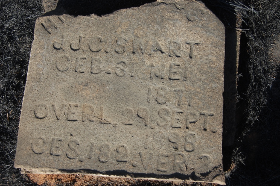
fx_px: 361
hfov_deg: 42.4
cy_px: 93
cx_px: 140
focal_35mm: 46
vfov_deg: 28.9
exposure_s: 1/200
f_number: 7.1
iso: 200
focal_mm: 31
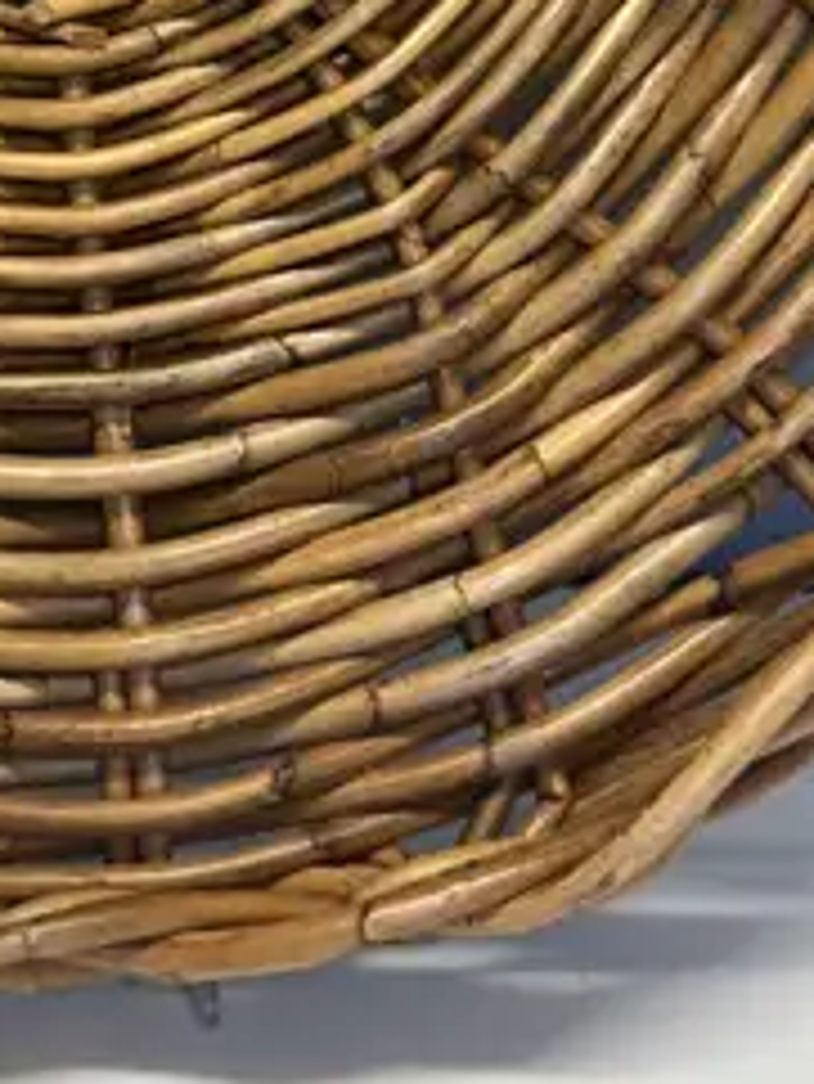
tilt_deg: -15.5
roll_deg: -2.9
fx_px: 3195
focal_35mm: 102
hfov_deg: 14.3
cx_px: 22
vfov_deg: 18.1
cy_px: -279
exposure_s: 1/100
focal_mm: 6.86
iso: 125
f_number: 1.78
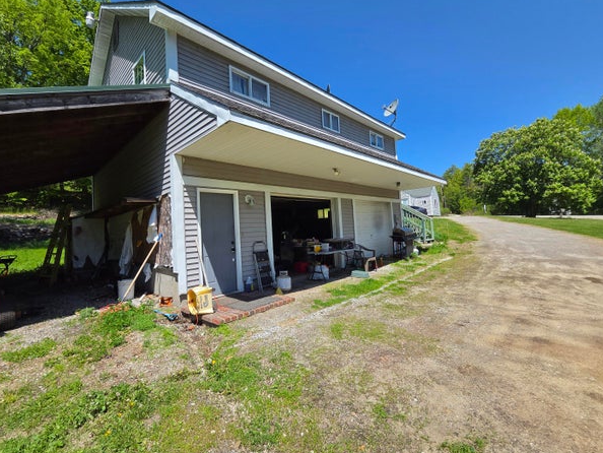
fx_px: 244
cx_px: 281
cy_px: 214
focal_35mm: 14
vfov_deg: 85.6
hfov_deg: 101.9
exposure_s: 1/2812
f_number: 2.2
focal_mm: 2.2
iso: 100
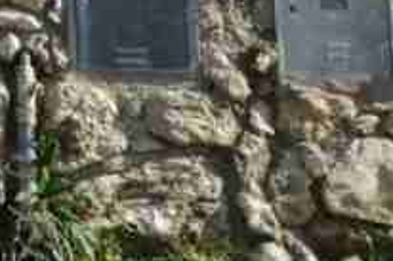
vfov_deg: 8.1
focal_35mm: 155
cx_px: -716
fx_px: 1691
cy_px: -395
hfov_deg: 10.3
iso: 320
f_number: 22
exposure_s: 1/60
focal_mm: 24
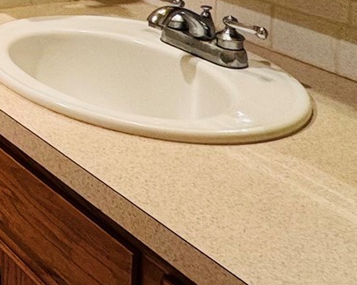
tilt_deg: -3.4
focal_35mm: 69
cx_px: -247
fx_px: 728
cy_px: -181
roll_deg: -0.2
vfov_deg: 18.6
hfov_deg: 20.9
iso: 160
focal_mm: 2.22
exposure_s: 1/120
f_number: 2.2
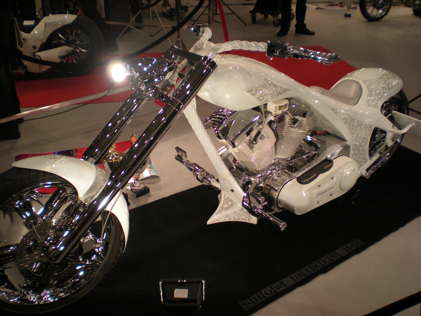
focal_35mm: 38
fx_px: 462
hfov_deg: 49.0
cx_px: 210
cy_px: 158
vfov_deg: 37.7
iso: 142
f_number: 3.1
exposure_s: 1/67.8
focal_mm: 6.3
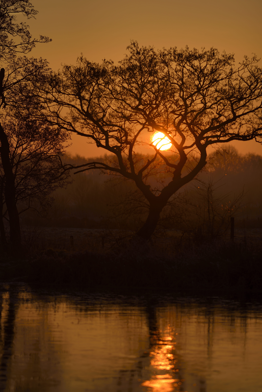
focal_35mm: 180
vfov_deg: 11.4
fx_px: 1963
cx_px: 131
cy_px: 196
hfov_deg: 7.6
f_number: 4
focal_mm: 180
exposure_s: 1/4000
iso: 100
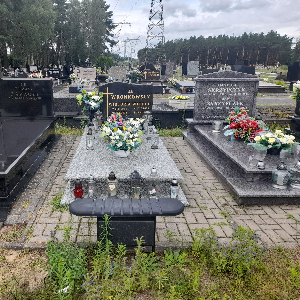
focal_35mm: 30
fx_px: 294
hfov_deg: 53.4
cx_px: 112
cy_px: 150
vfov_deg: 54.0
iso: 20
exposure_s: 1/279
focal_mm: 4.6
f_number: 2
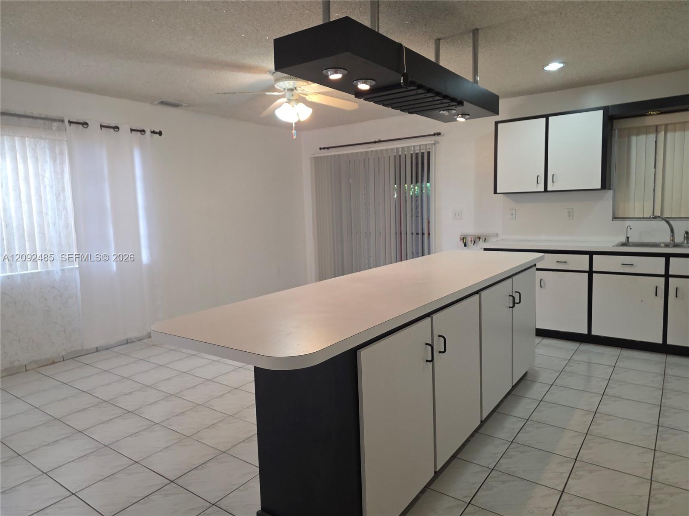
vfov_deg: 58.9
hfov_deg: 73.9
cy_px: 258
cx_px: 344
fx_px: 458
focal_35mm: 23
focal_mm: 6.25
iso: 160
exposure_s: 1/120
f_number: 1.7
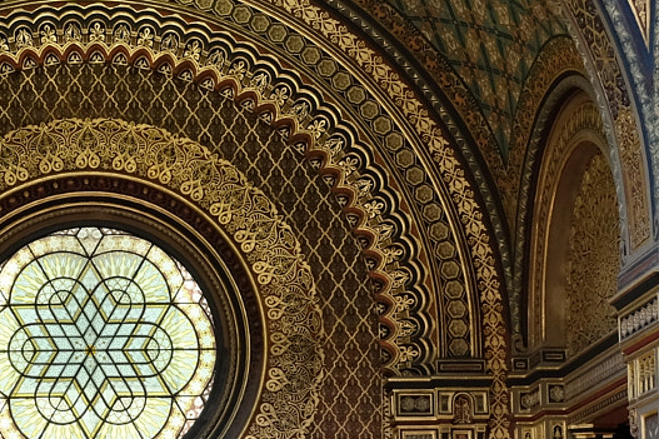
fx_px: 1501
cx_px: 169
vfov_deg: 16.3
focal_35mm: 82
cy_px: 439
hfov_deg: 24.5
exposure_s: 1/12
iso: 1600
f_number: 5.6
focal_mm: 18
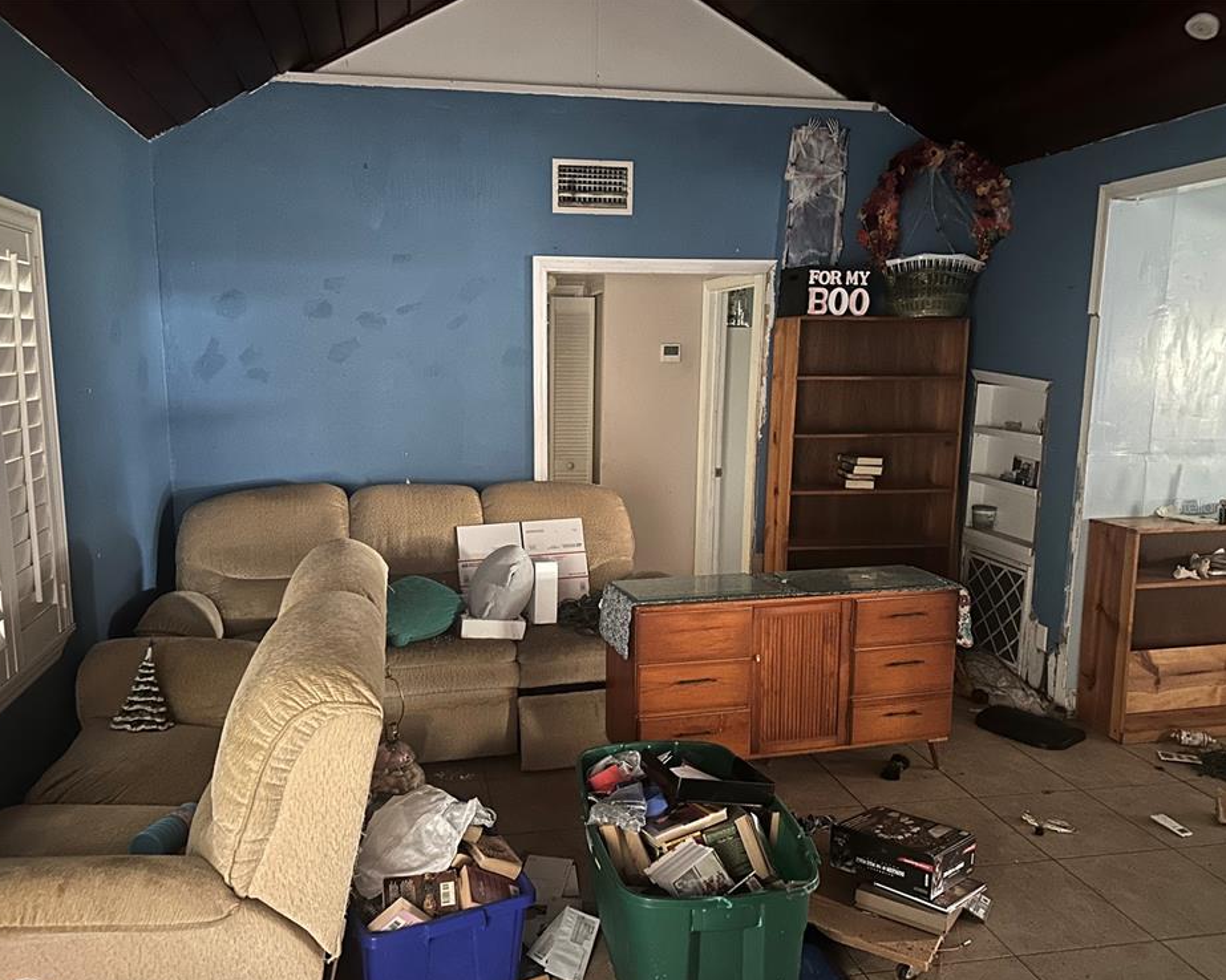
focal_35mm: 26
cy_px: 506
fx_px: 943
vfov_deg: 54.9
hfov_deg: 66.0
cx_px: 574
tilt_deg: -7.7
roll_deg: -0.2
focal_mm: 6.86
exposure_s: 1/12
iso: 1250
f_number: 1.78
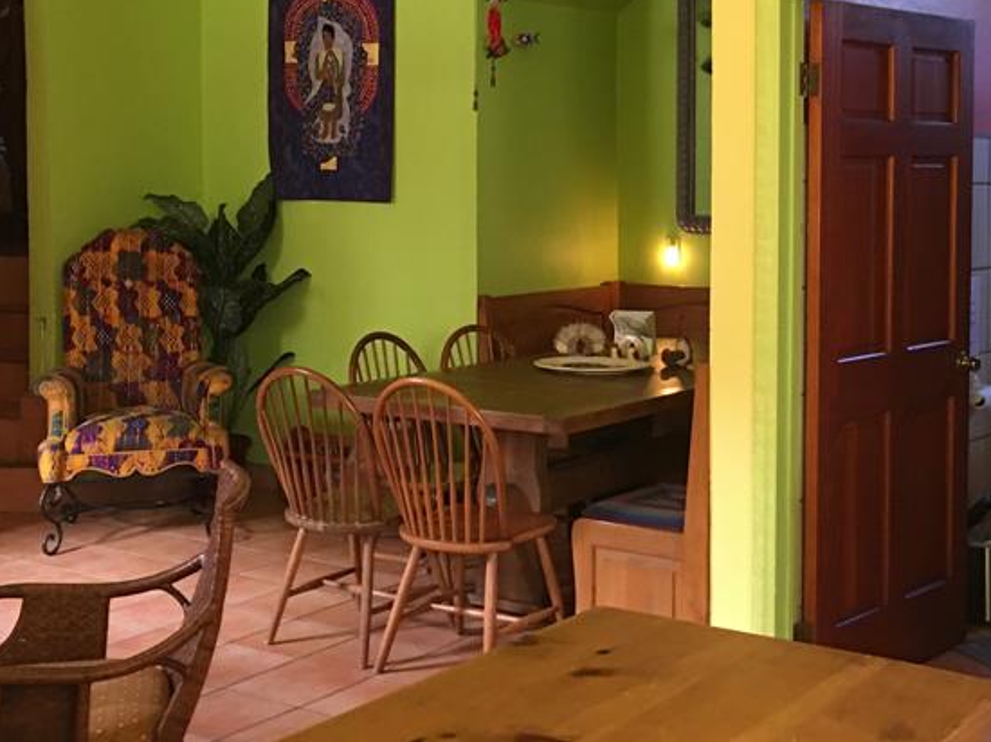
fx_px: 1545
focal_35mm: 54
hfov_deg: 35.3
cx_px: 629
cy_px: 223
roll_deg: -0.4
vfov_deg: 26.8
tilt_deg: -1.0
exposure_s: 1/10
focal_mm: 4.15
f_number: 2.2
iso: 100
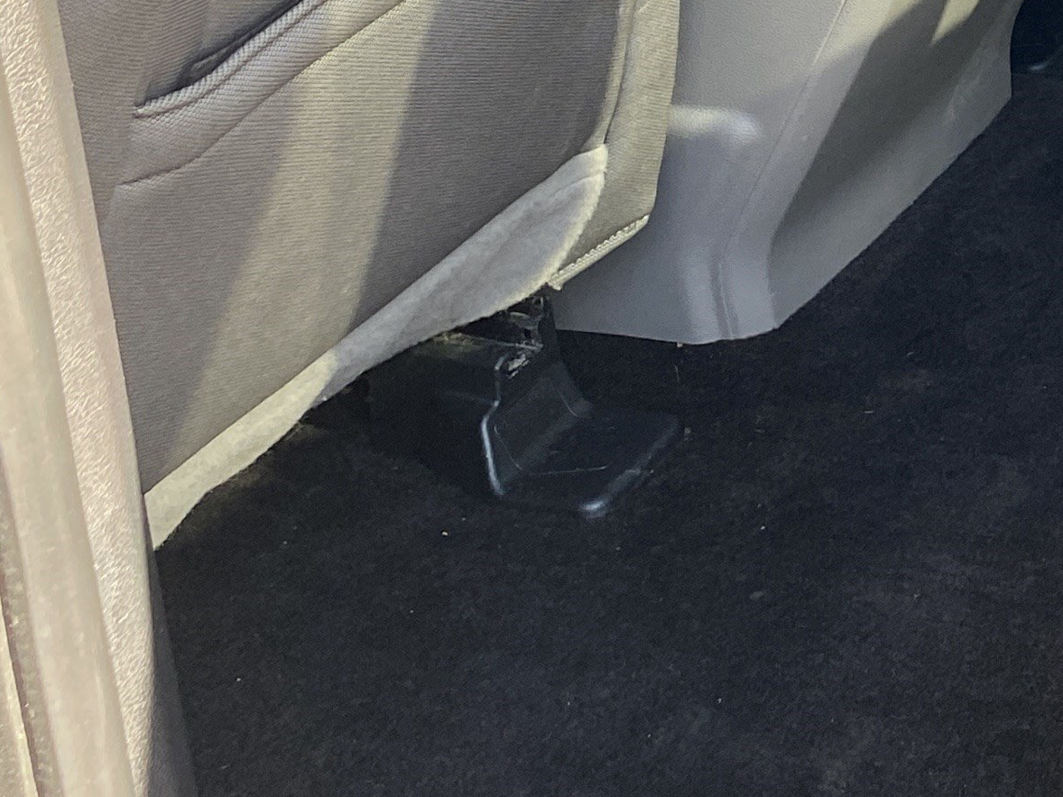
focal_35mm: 89
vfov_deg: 15.4
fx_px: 2732
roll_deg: +0.2
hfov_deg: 19.3
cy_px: -378
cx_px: 1594
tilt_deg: -18.6
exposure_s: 1/121
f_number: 1.8
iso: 80
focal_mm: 4.25
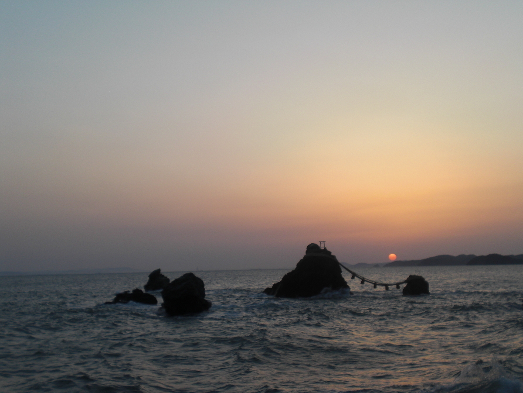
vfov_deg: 28.6
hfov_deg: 37.5
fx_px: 771
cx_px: 262
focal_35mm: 51
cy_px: 196
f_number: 3.6
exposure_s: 1/160
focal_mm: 8.44
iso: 64
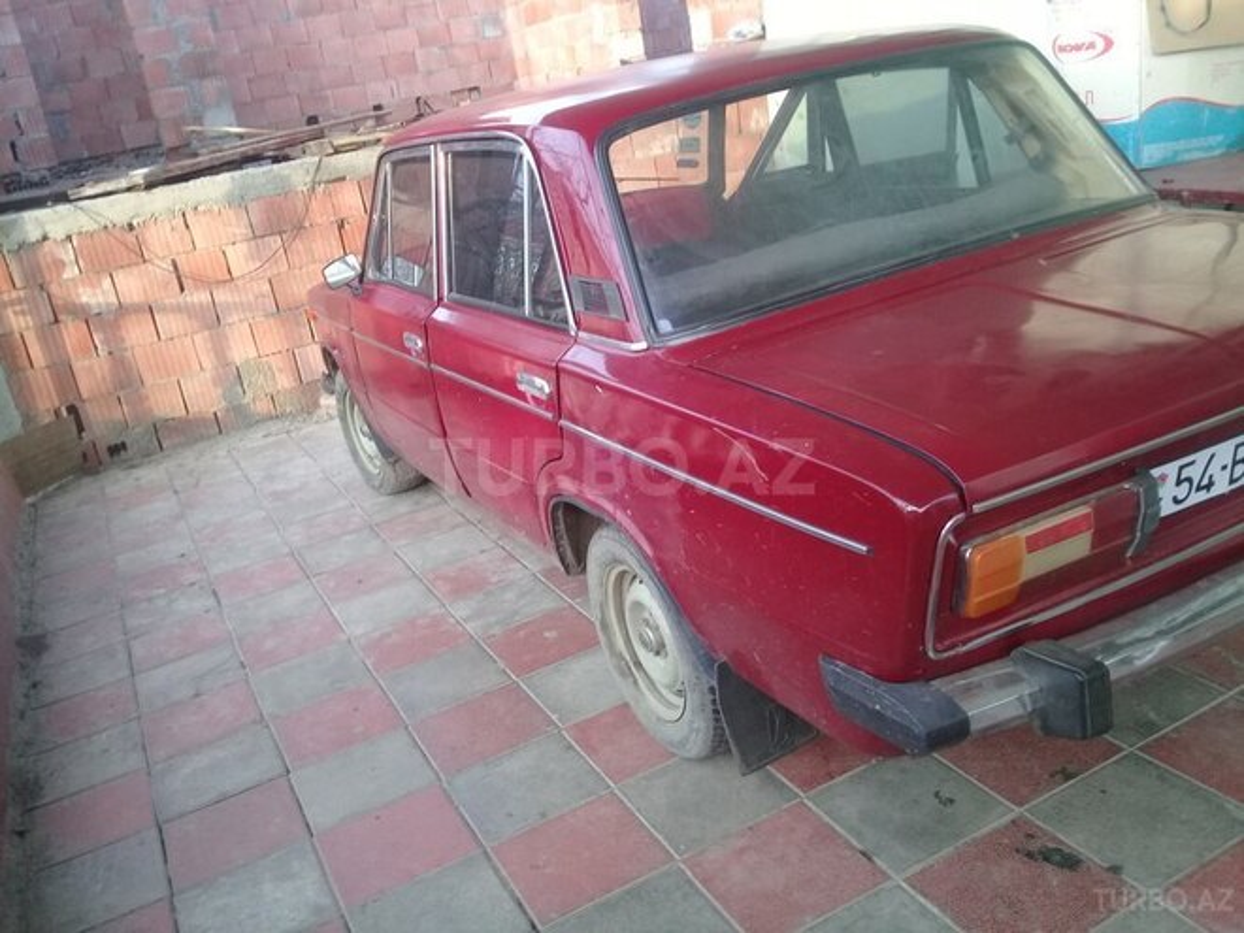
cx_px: 622
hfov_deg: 58.4
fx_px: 1114
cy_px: 466
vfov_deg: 45.4
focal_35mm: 31
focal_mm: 3.3
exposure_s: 1/50
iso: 64
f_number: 2.2
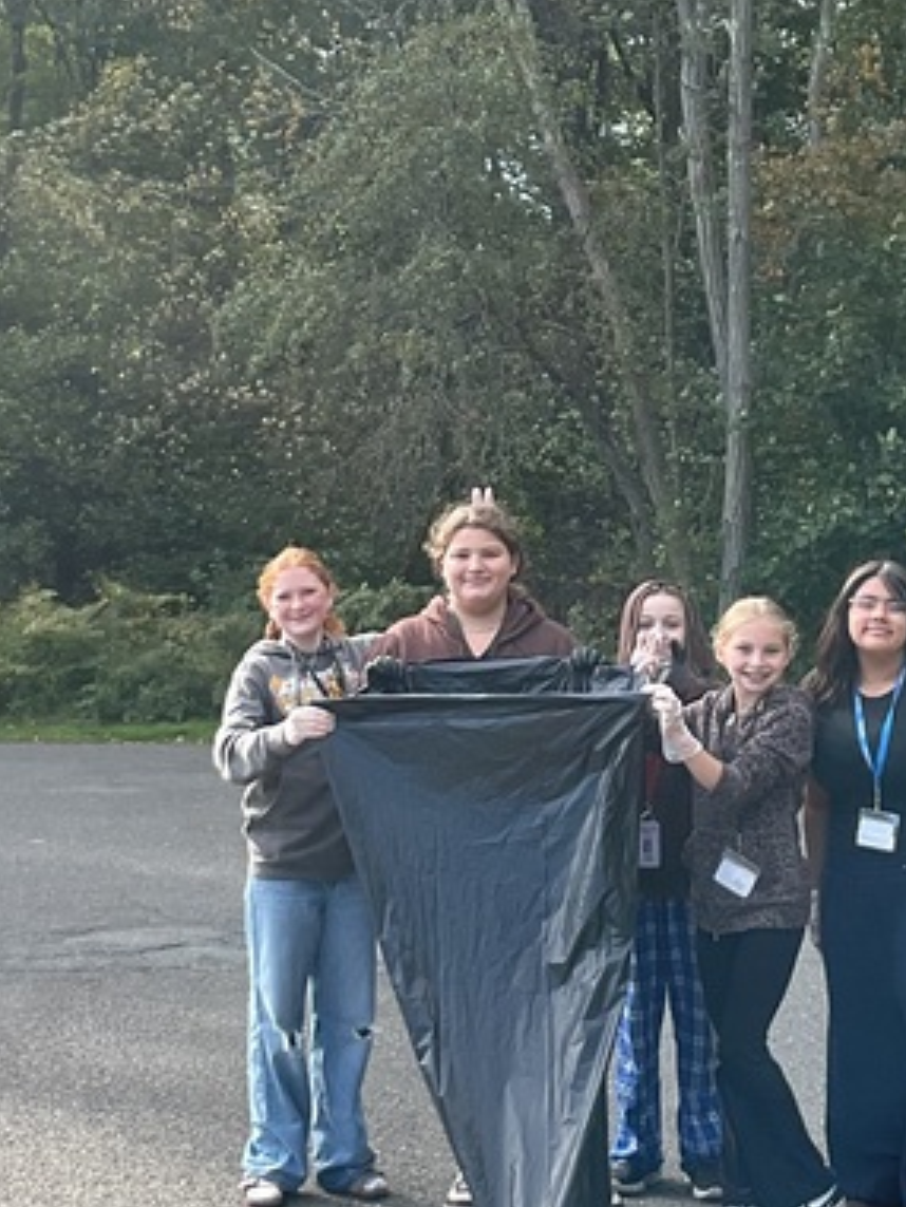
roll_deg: -1.0
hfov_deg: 18.9
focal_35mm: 78
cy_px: 573
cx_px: 494
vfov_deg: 25.0
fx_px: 2720
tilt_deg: +0.0
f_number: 1.8
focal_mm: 3
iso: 16
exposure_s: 1/342
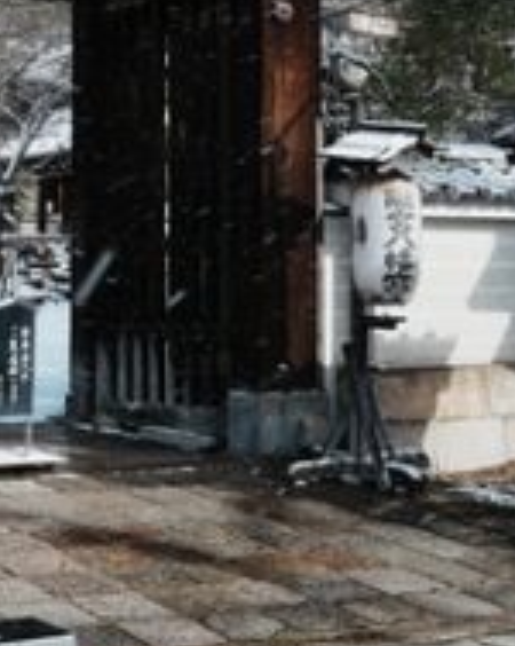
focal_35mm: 87
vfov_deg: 21.5
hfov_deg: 17.2
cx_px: -17
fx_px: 1660
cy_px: 58
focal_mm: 29
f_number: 8
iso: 100
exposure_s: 1/60
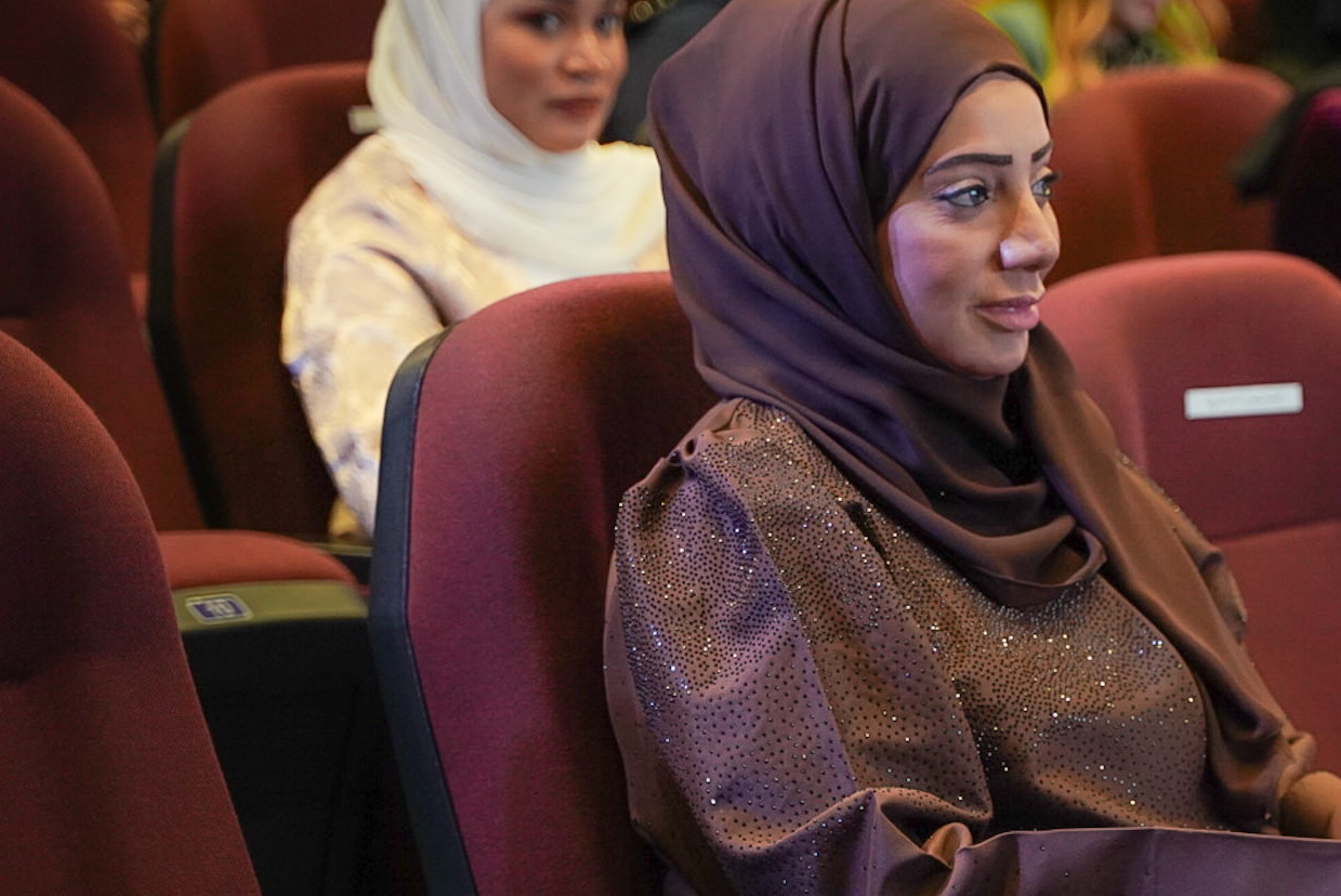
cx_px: 1060
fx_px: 4622
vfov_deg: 11.1
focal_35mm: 124
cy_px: 577
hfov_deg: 16.4
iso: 2000
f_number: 2.8
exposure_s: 1/100
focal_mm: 75
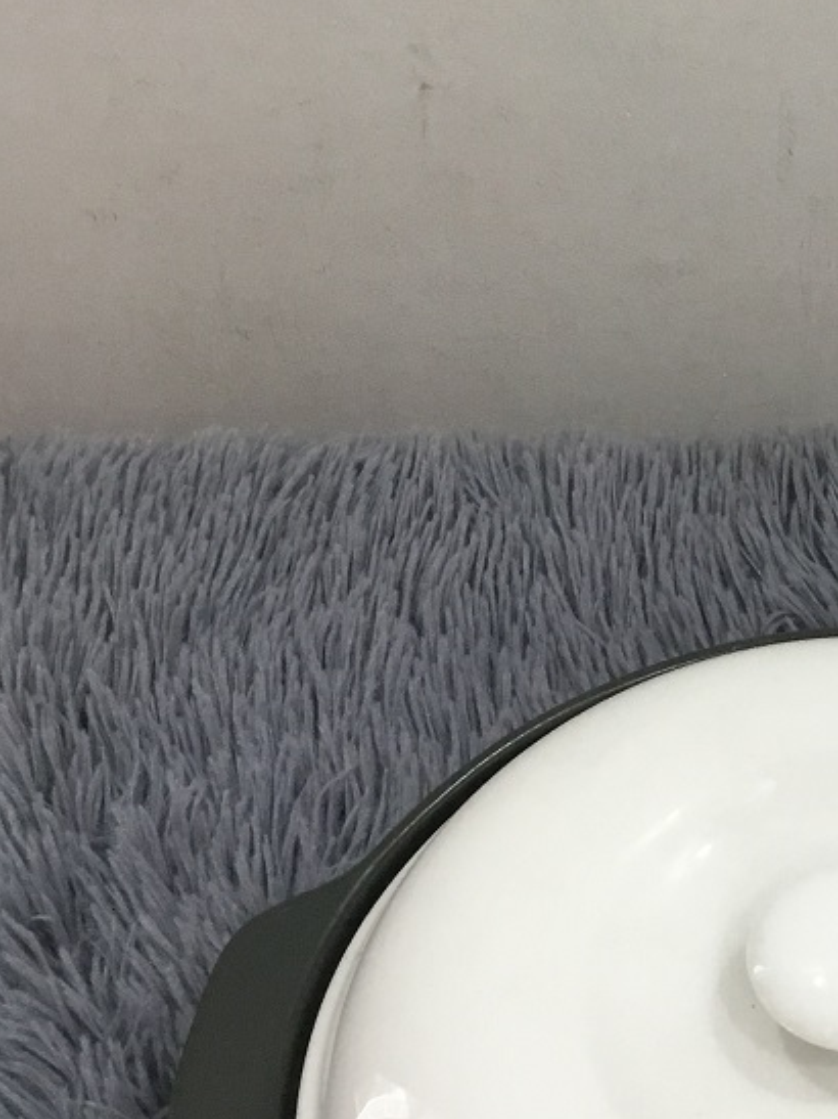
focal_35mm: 68
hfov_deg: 20.7
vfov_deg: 28.1
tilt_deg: -52.8
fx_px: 2196
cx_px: 879
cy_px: 851
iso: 50
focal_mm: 3.3
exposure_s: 1/33
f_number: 2.4
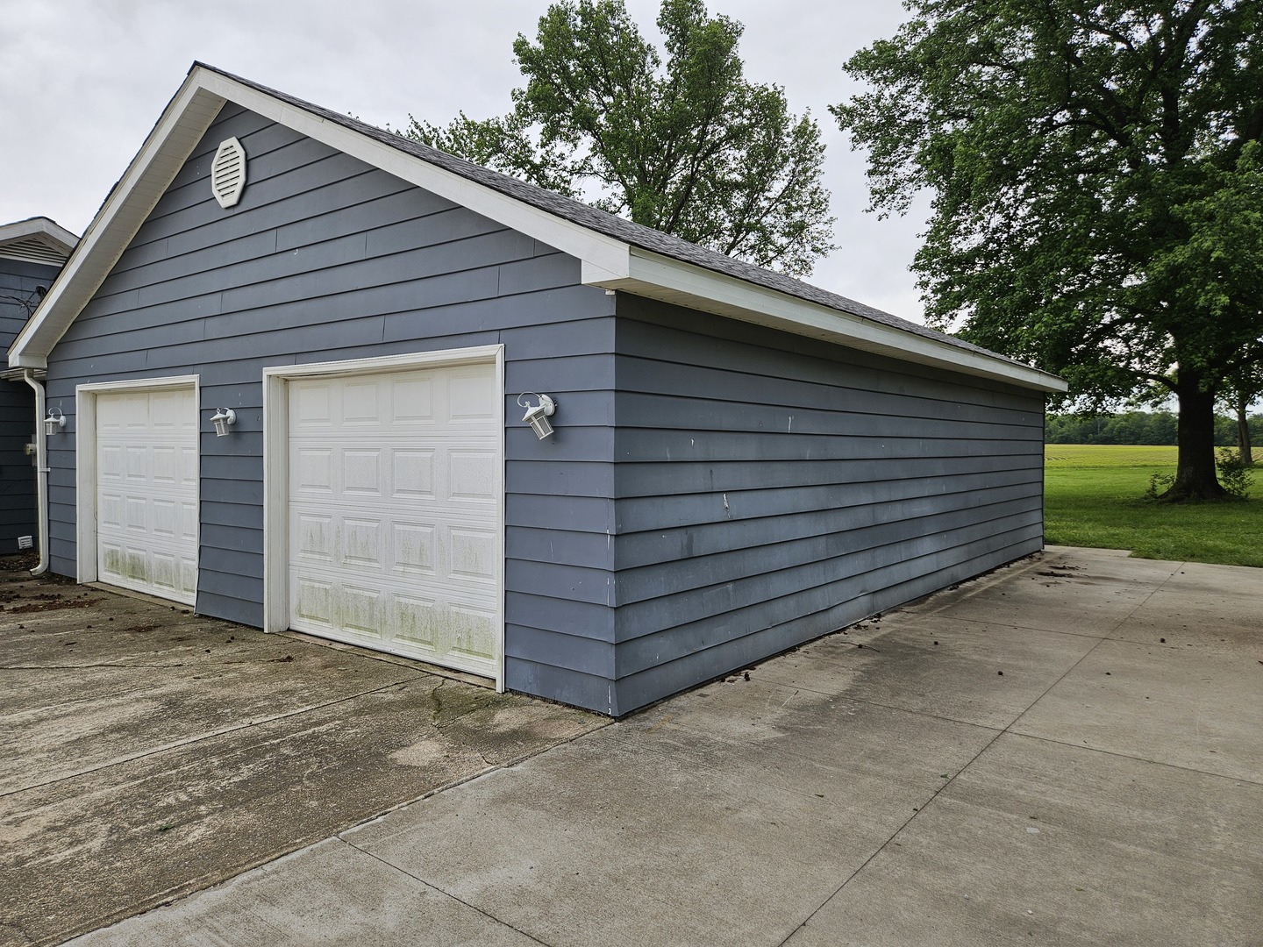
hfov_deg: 73.9
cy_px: 474
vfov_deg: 58.9
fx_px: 839
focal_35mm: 23
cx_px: 632
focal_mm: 5.4
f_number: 1.8
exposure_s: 1/805
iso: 25
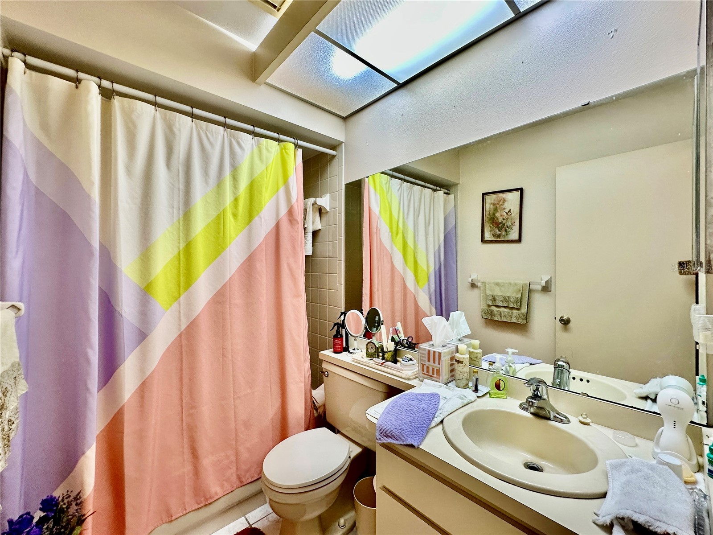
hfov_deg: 102.1
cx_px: 356
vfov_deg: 85.7
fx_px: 288
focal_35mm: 14
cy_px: 268
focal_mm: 2.22
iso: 160
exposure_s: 1/120
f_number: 2.2
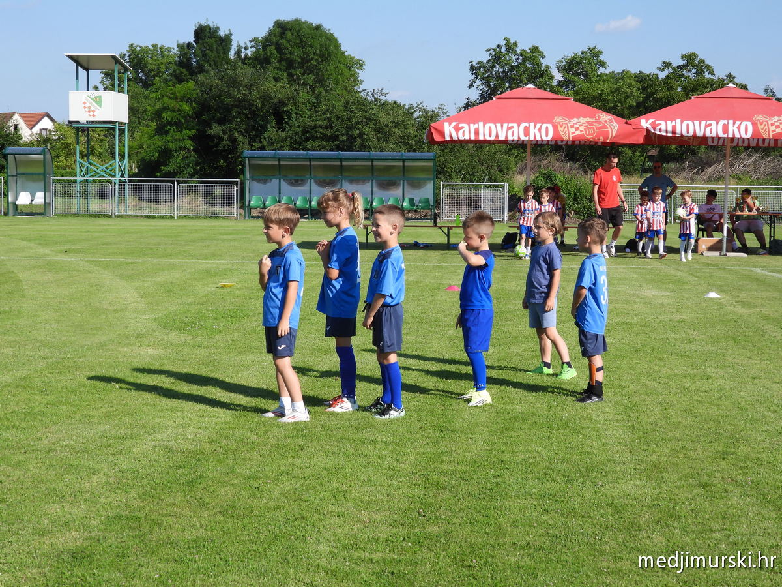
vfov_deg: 22.6
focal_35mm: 65
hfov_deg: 29.8
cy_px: 294
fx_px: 1468
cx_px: 391
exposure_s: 1/1000
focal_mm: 11.7
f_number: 3.5
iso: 100
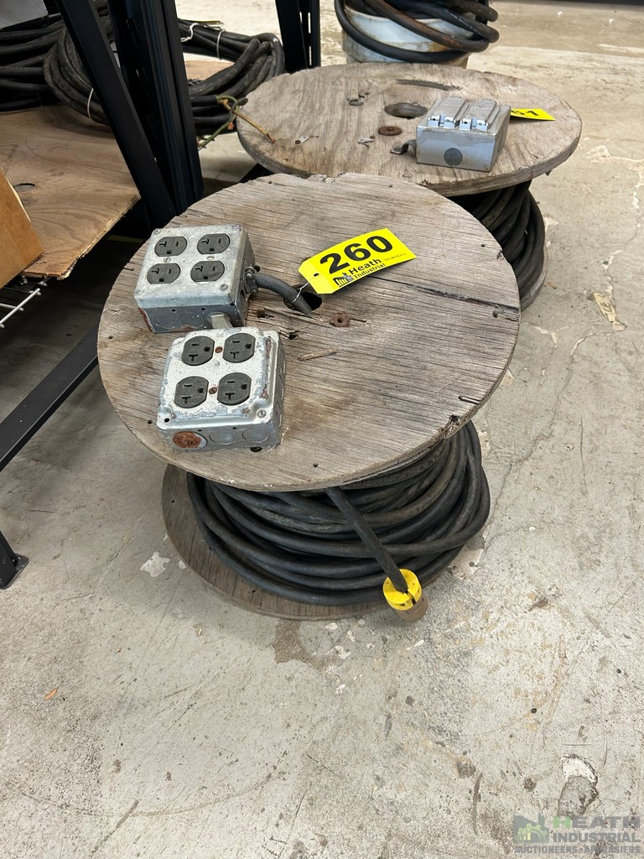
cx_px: 322
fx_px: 645
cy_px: 430
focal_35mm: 26
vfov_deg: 67.3
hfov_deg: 53.1
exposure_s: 1/60
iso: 125
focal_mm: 5.7
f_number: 1.5
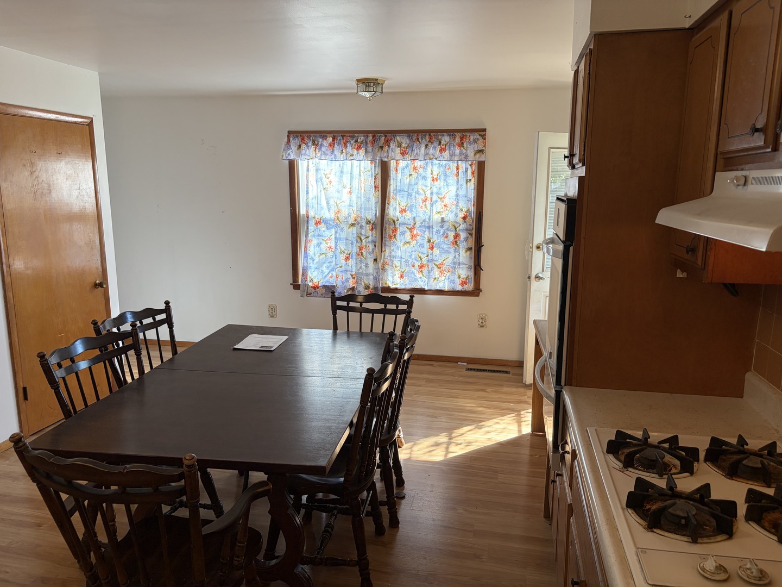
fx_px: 587
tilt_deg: -9.0
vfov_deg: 53.1
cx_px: 391
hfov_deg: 67.3
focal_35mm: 26
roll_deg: +0.2
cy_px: 294
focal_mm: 5.96
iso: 100
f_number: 1.6
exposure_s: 1/120
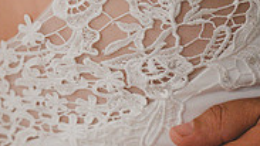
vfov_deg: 1.6
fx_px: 5323
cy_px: 34
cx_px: -16
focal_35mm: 772
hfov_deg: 2.8
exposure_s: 1/200
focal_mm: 200
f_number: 2.8
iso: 3200
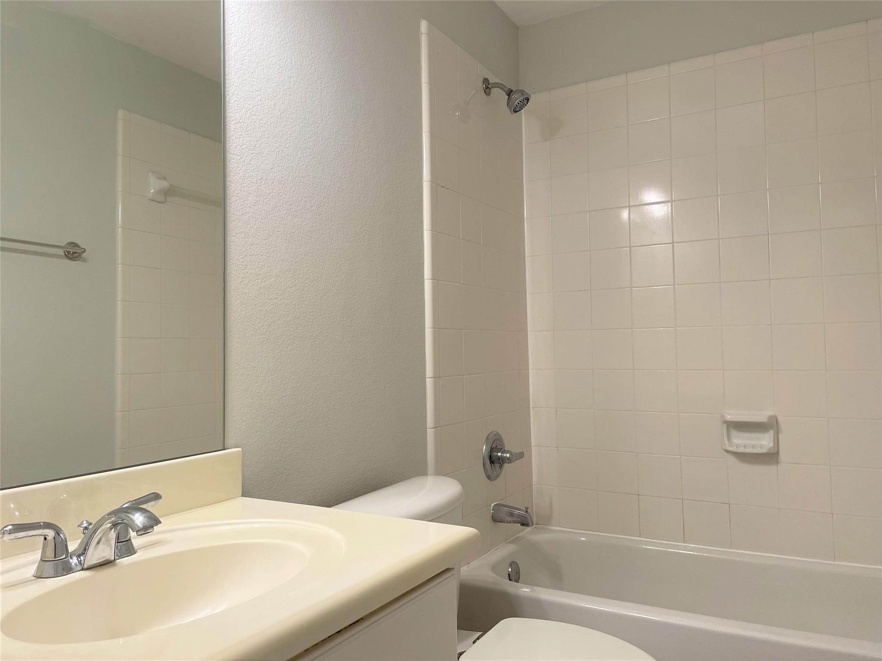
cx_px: 441
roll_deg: +1.4
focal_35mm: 26
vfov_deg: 53.1
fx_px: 662
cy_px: 330
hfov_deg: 67.3
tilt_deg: +2.9
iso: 125
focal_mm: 4.2
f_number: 1.6
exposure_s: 1/120
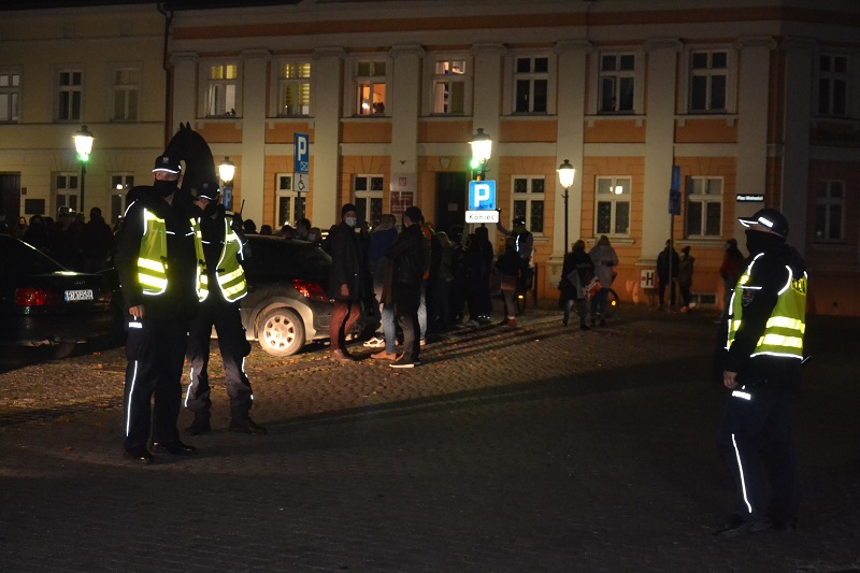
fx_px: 1254
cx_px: 430
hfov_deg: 37.9
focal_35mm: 52
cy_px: 286
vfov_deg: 25.7
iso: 2800
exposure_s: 1/60
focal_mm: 35
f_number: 4.5
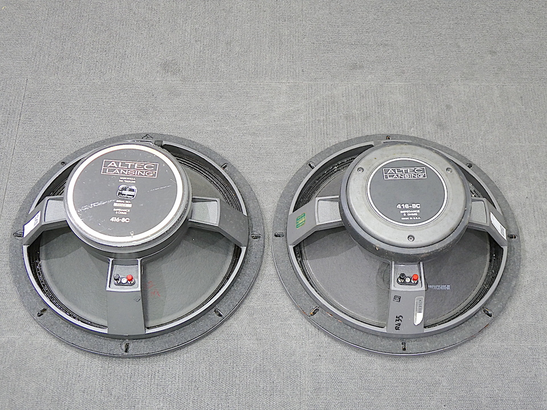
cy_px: 205
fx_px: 853
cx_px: 274
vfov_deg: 27.0
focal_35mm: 54
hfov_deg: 35.5
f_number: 4.1
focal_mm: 9.6
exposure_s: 1/5
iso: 200
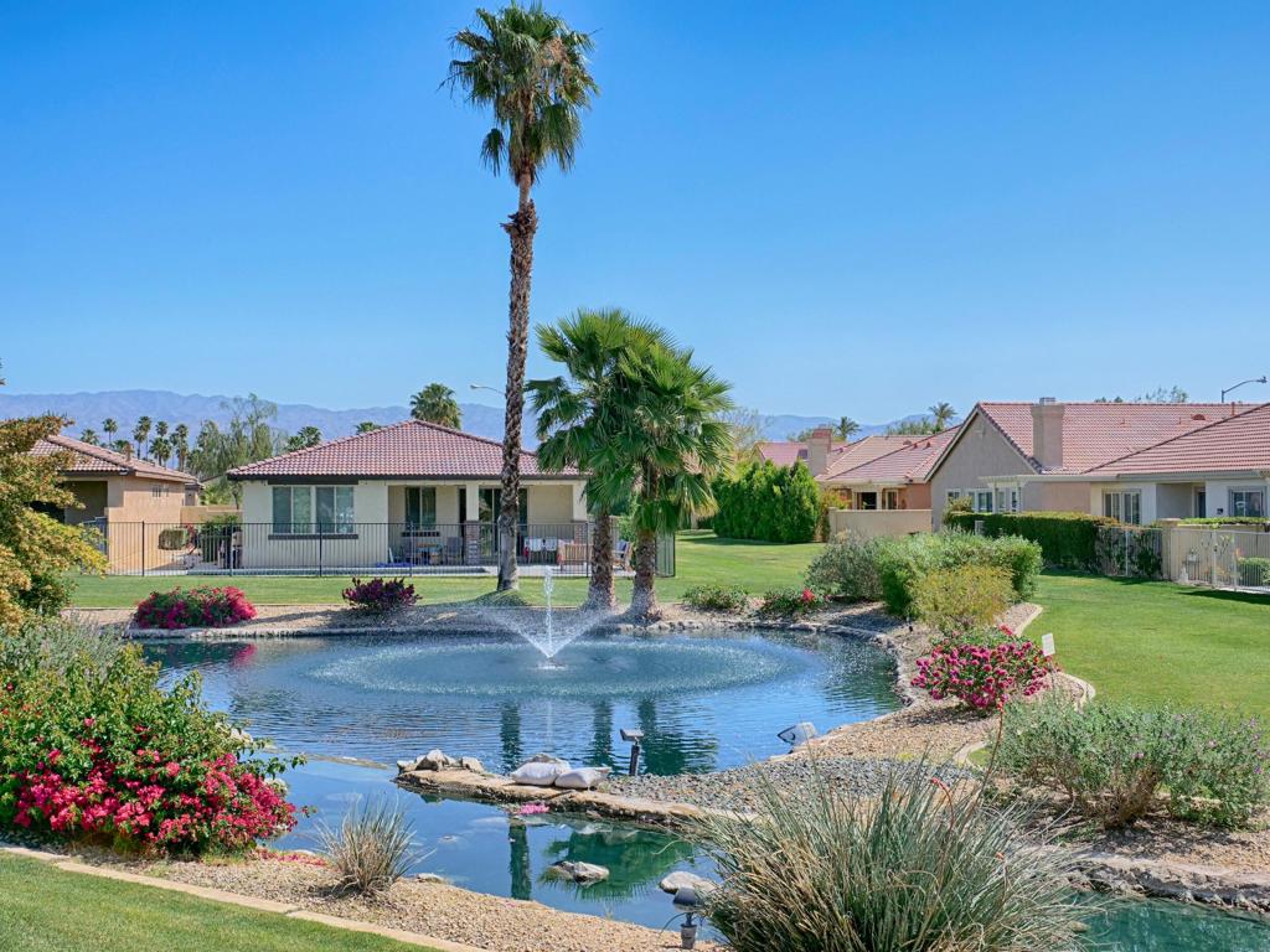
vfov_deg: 37.7
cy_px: 476
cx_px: 635
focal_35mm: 38
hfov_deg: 49.0
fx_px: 1394
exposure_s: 1/800
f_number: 7.1
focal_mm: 19
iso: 200
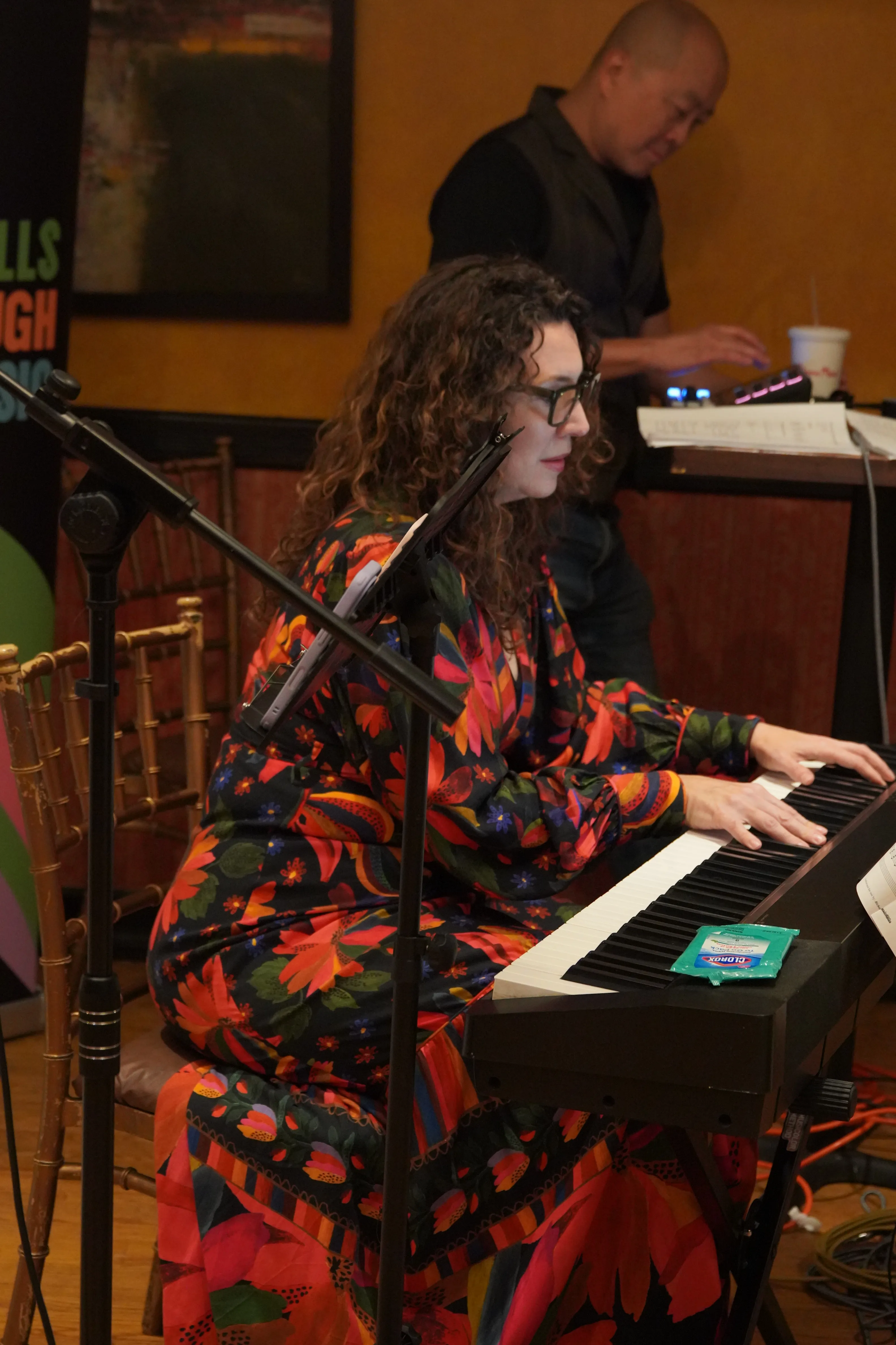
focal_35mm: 84
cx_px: 448
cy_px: 672
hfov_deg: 16.3
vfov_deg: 24.2
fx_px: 3136
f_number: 4
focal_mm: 56
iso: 3200
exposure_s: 1/100
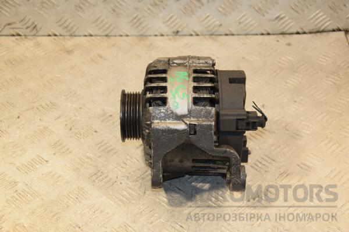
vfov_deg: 20.2
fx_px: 654
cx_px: 174
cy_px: 116
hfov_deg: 29.9
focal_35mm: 68
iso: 800
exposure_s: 1/200
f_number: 5
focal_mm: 45
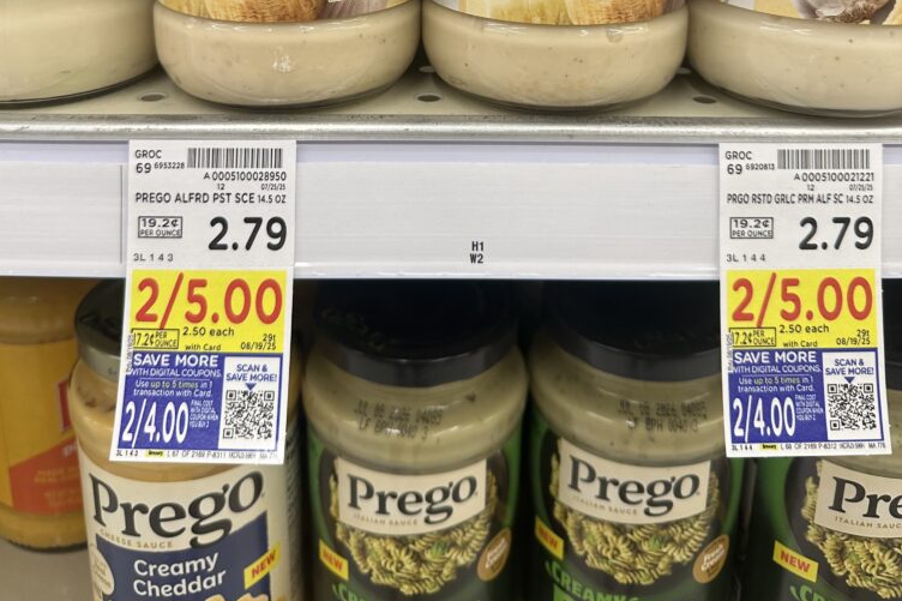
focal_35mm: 34
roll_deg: -2.1
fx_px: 852
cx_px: 443
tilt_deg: -15.6
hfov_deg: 55.8
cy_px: 17
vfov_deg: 35.6
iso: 125
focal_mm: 6.86
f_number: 1.78
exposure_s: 1/61
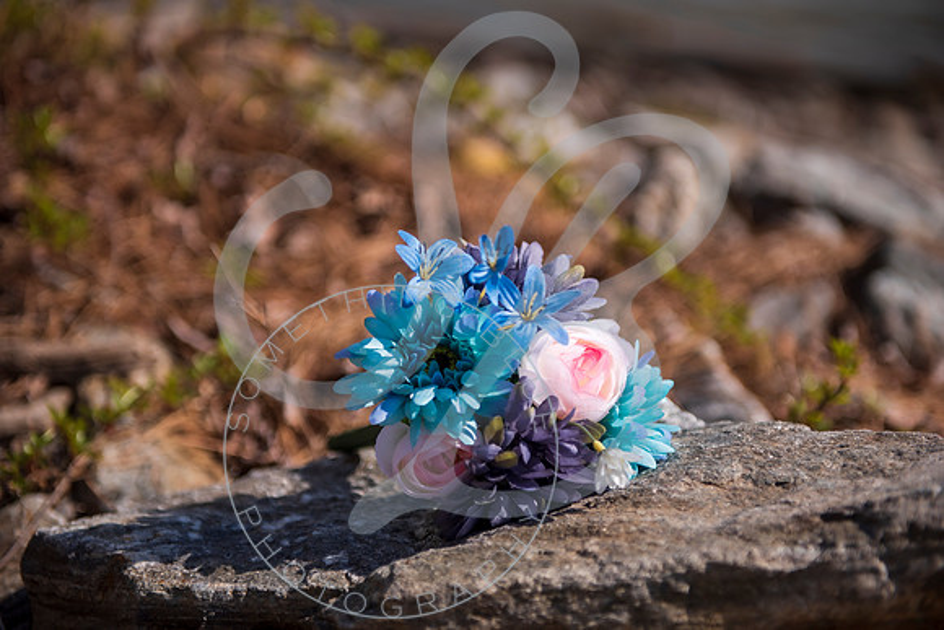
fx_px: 1836
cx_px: 472
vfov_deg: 19.5
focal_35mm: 70
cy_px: 315
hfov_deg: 28.8
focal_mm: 70
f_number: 2.8
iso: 100
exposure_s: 1/4000
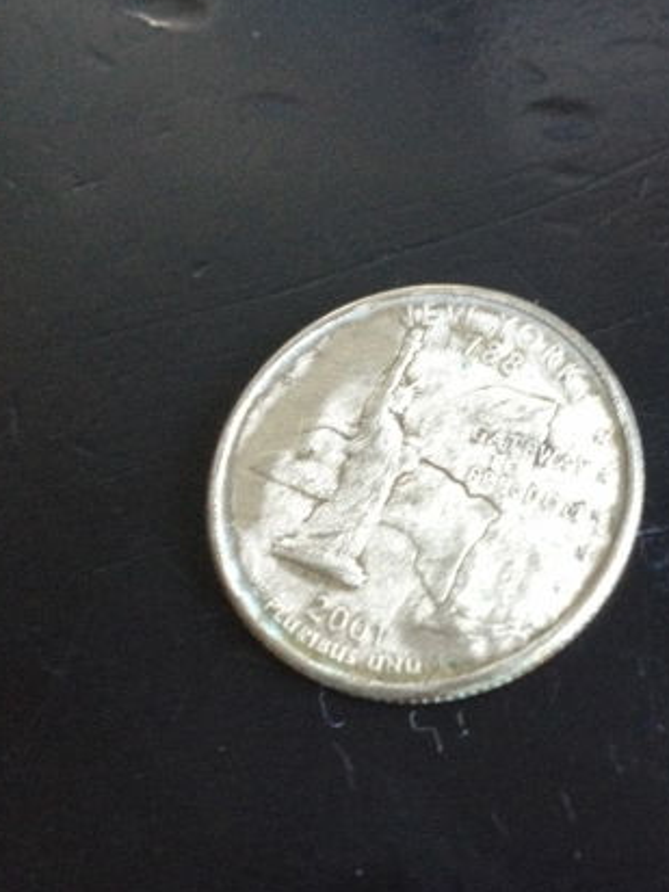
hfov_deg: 28.3
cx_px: 459
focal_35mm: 51
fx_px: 1314
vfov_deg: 37.4
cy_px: 528
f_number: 2.4
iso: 500
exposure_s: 1/15
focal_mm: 4.28
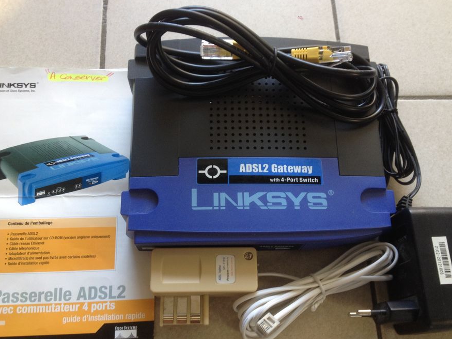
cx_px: 232
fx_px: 522
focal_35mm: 40
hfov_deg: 46.8
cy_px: 181
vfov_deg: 35.9
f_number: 2.4
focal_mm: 4.28
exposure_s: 1/20
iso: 50
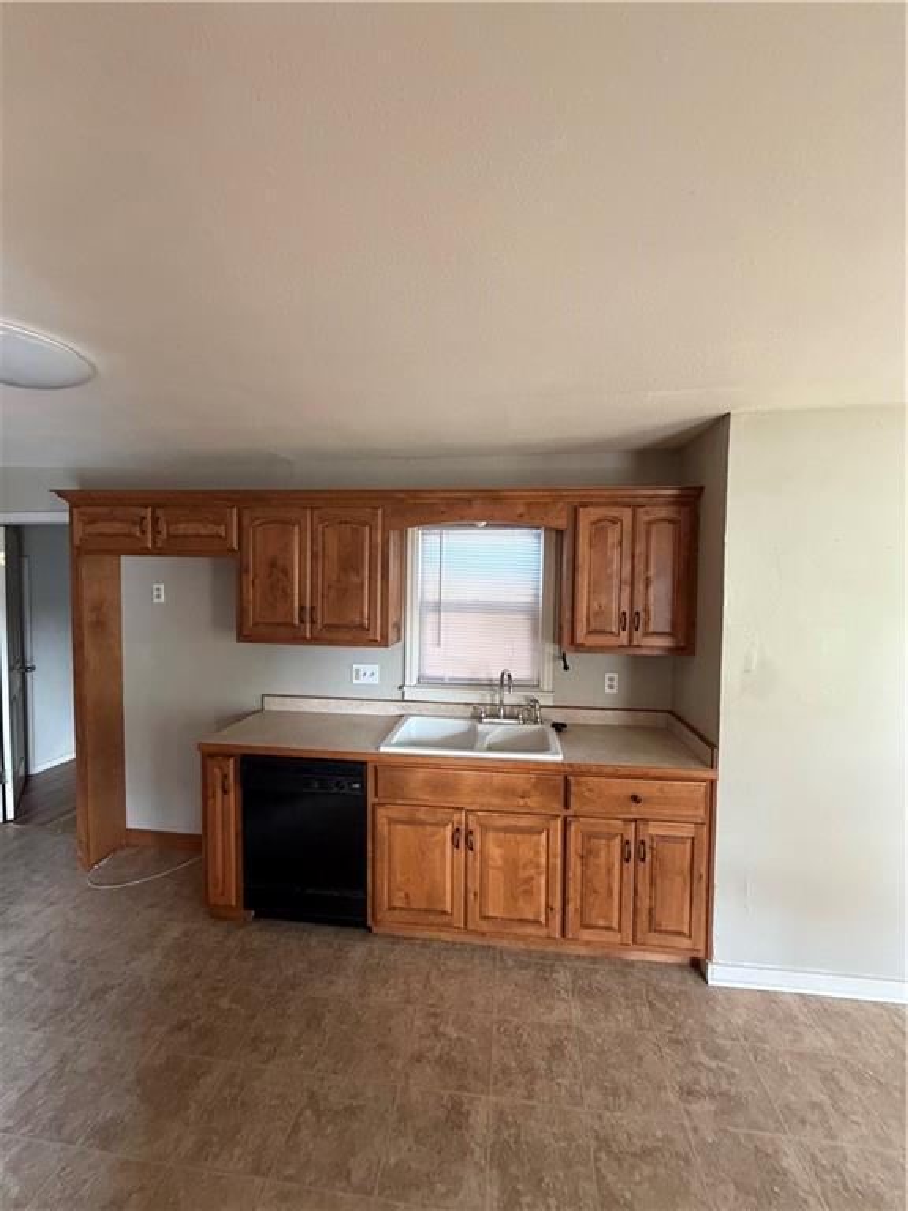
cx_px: 454
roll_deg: +0.1
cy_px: 606
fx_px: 490
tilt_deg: -2.3
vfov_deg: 102.1
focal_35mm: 14
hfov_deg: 85.7
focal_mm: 2.22
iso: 640
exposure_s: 1/60
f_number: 2.2
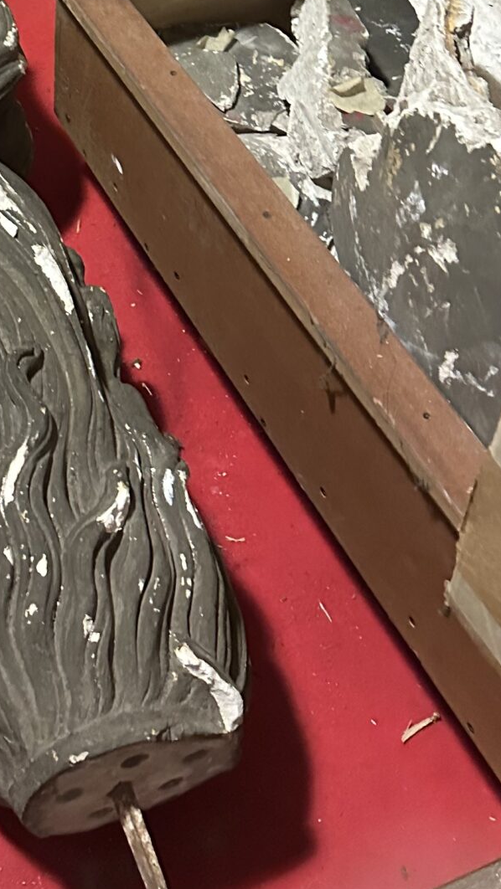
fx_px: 1487
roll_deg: -1.3
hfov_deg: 18.5
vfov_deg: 29.7
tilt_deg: -38.8
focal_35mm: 63
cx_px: -23
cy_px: -106
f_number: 1.78
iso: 800
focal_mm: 6.86
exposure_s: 1/33
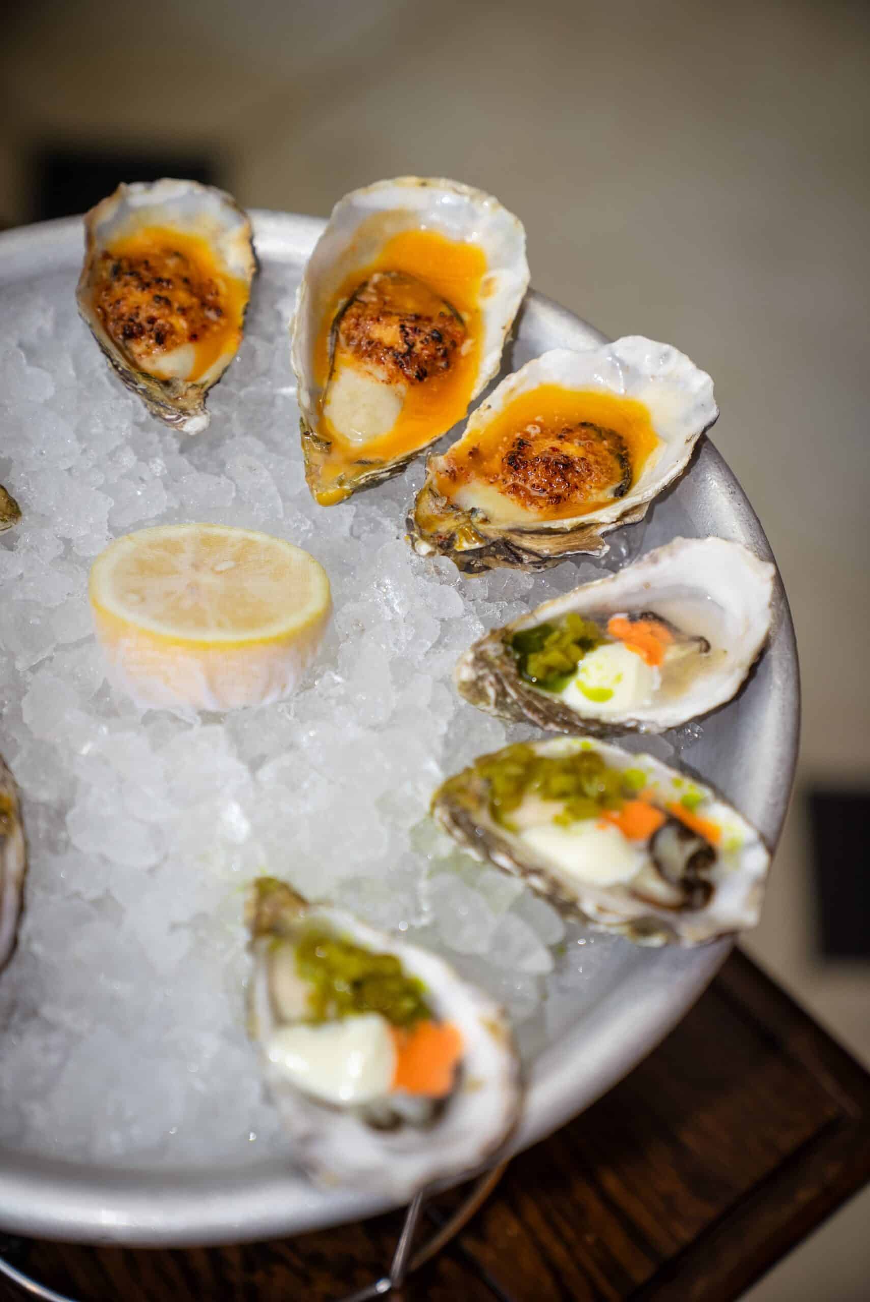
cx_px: 435
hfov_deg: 19.5
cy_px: 651
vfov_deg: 28.8
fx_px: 2534
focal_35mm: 70
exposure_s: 1/125
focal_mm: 70
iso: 640
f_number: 2.8
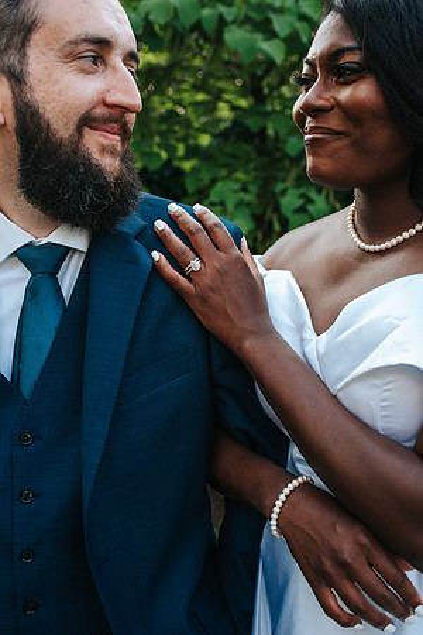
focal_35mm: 35
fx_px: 617
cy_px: 318
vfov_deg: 54.4
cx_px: 212
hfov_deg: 37.9
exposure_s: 1/1000
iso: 1000
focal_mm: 35
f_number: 4
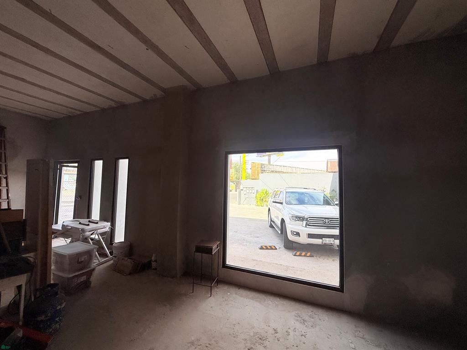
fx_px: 189
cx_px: 234
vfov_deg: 85.7
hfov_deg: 102.1
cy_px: 175
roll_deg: -2.4
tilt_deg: +3.9
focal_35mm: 14
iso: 50
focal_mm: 2.22
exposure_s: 1/726
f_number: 2.2
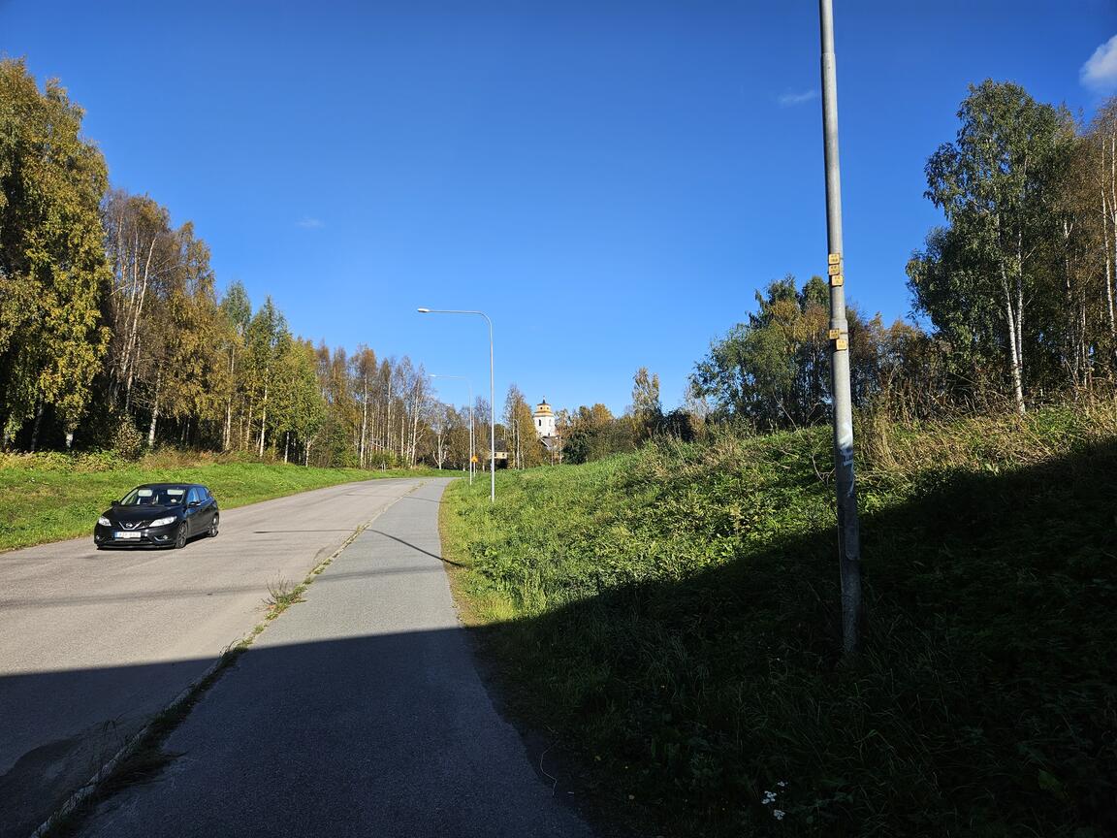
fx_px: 742
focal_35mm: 23
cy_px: 419
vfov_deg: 58.9
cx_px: 558
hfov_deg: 73.9
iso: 25
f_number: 1.8
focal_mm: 5.4
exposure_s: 1/1809
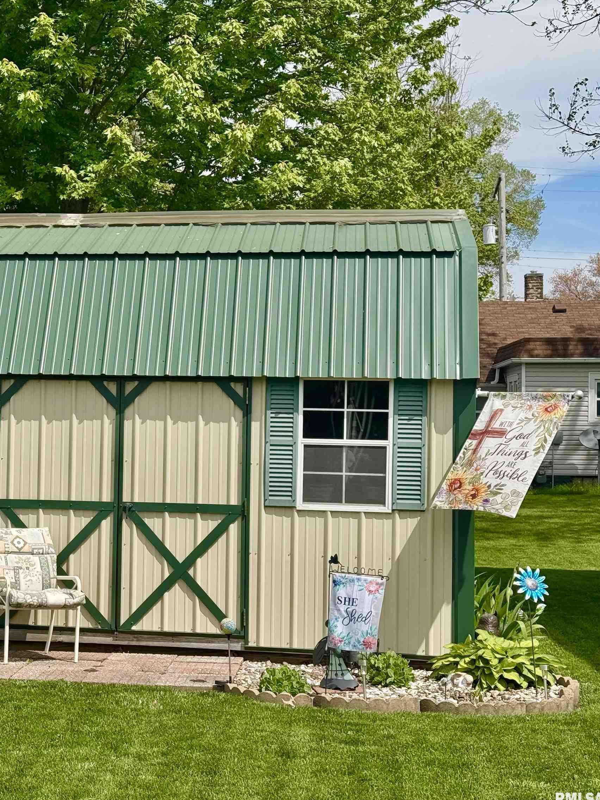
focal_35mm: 65
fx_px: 1503
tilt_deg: +1.3
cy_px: 404
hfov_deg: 22.1
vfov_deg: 29.8
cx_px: 67
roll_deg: -0.5
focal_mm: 6.76
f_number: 1.78
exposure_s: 1/5848
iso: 64
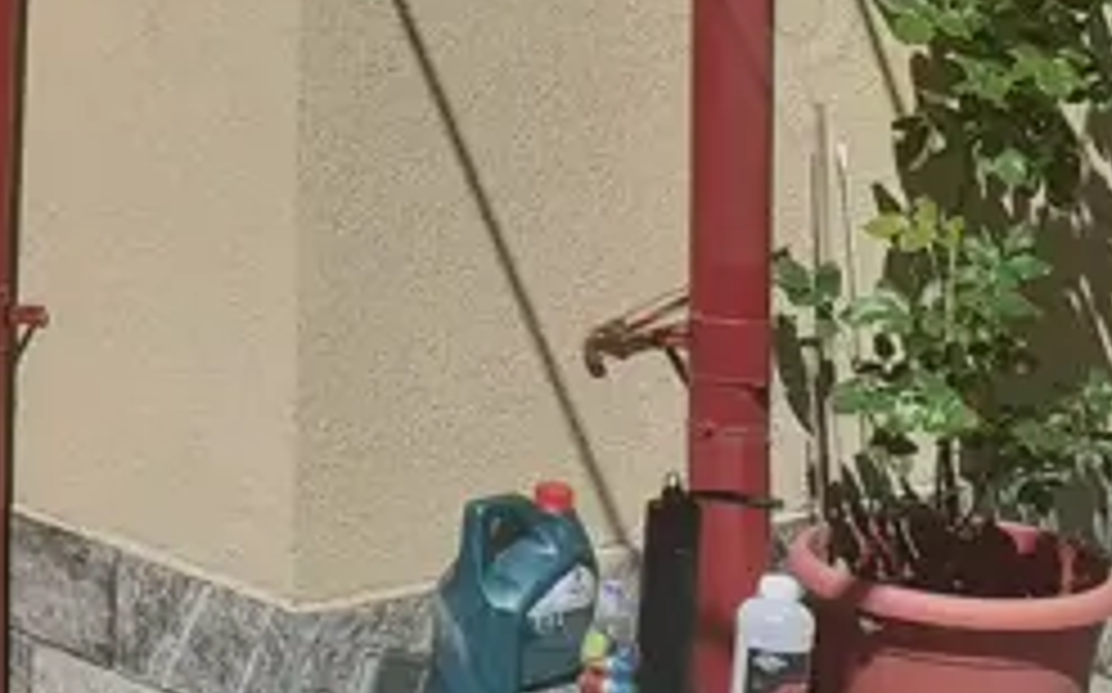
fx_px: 3513
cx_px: -387
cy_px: -198
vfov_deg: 11.0
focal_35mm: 116
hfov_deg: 16.8
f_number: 1.9
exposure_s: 1/2283
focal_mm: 3.6
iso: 40
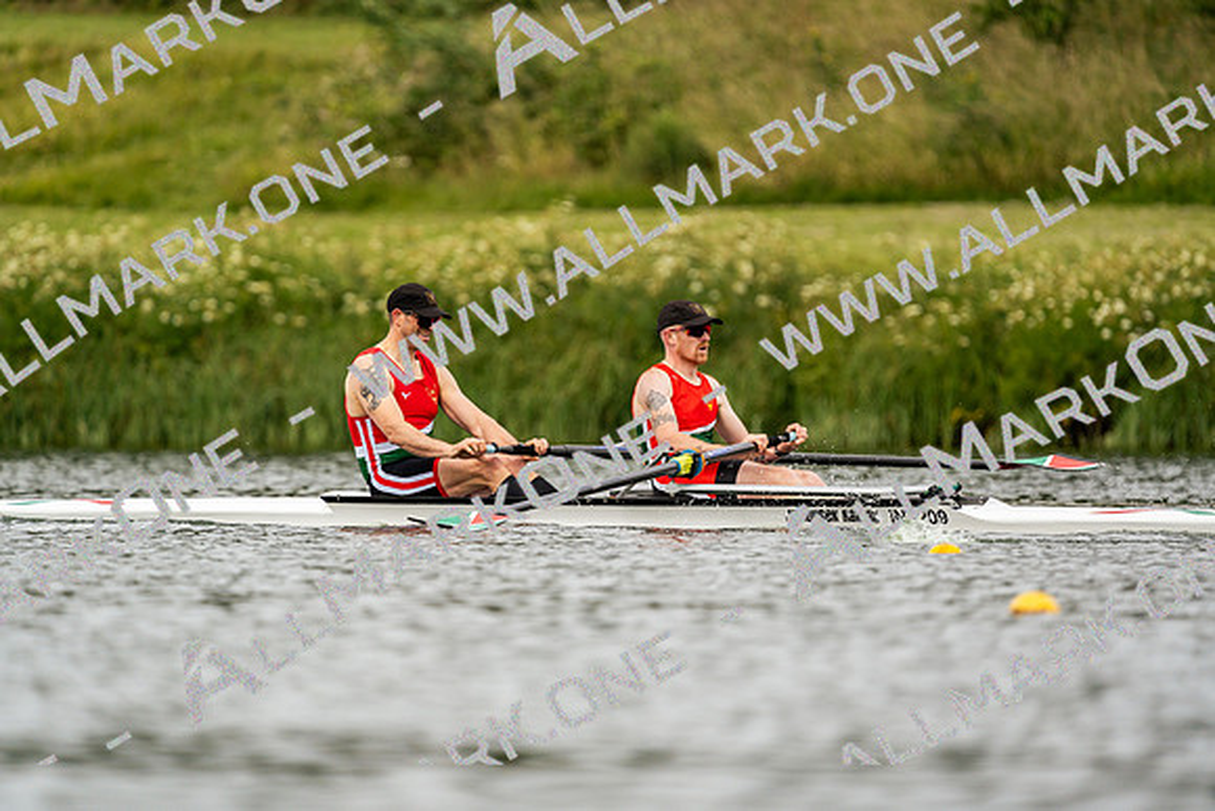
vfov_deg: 2.3
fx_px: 20254
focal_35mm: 600
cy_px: 406
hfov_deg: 3.4
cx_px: 608
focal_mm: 600
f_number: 6.3
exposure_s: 1/2000
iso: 400
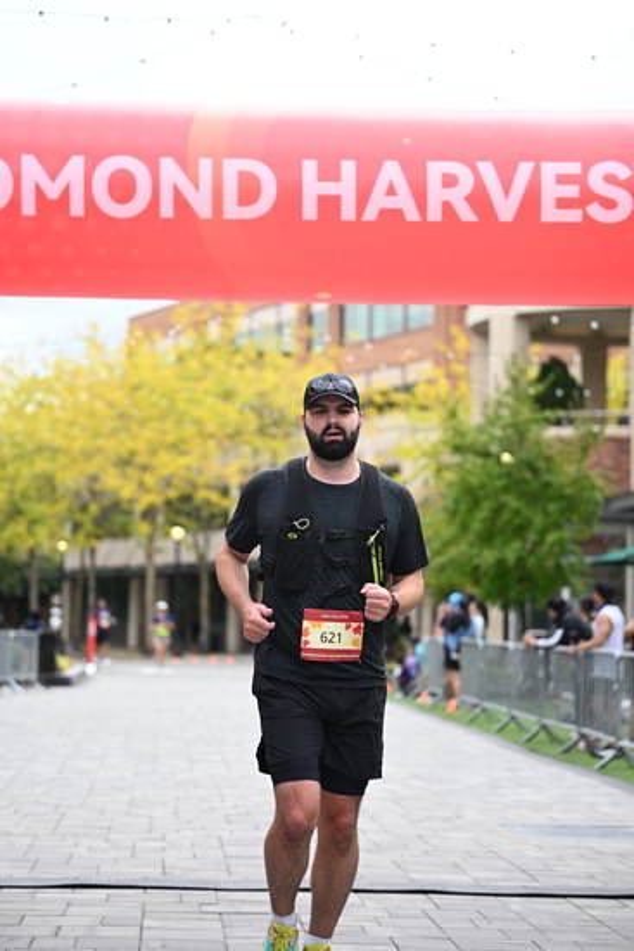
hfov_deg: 16.5
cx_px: 317
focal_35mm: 83
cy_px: 476
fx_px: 2191
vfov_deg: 24.5
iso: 640
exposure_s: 1/2500
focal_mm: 83
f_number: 2.8
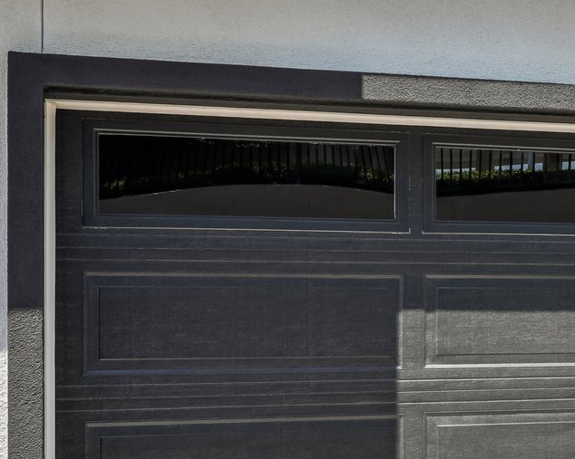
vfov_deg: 16.6
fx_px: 1574
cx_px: 855
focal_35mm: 93
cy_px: 238
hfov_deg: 18.4
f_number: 8
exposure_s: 1/200
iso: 100
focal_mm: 30.5
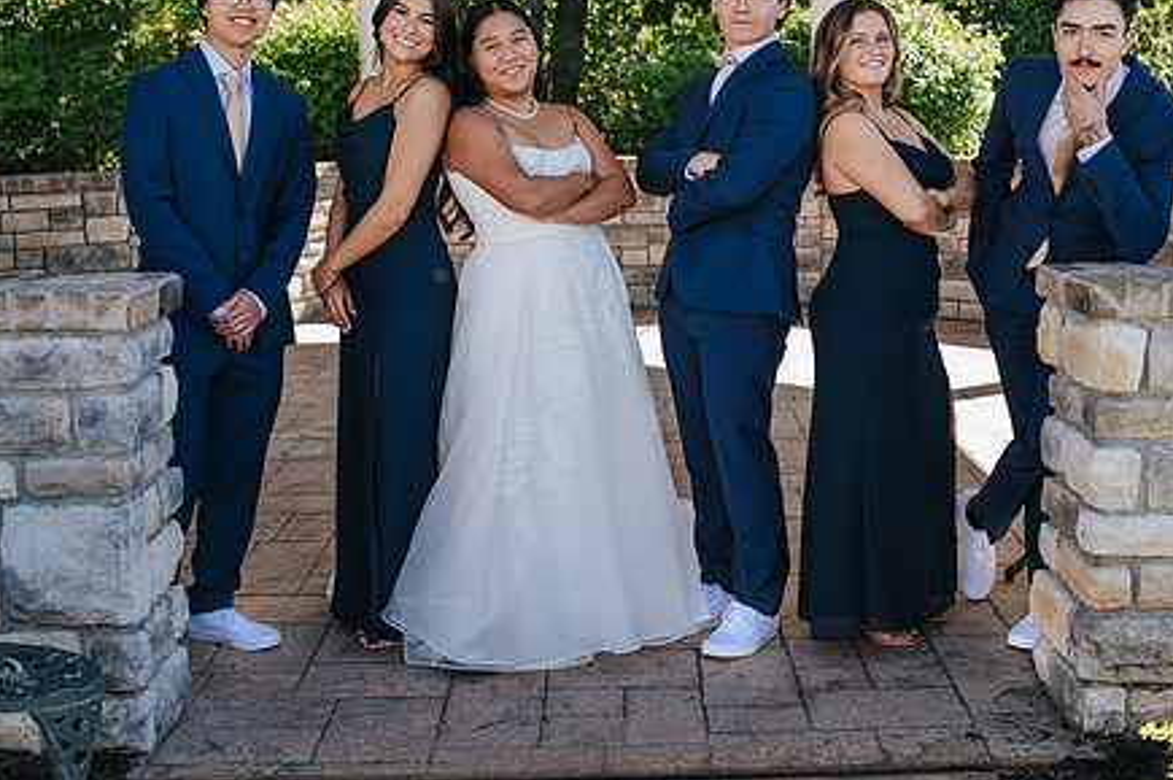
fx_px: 1595
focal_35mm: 49
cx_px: 653
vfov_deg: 27.4
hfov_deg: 40.3
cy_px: 290
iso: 160
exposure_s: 1/320
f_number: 3.5
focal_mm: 35
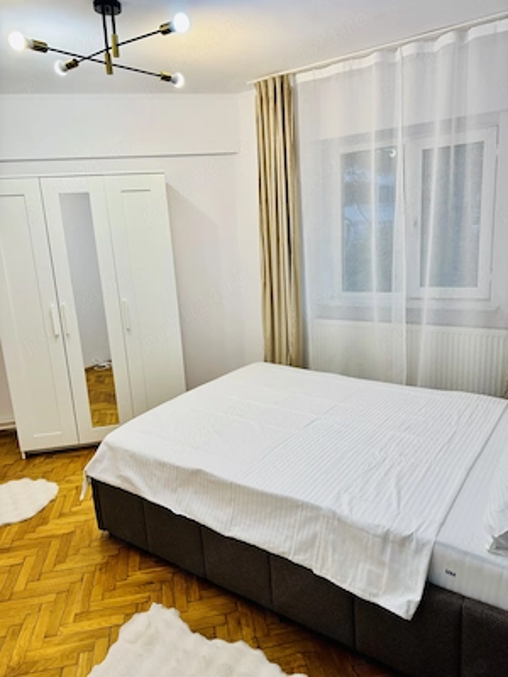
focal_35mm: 24
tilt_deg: -12.2
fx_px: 470
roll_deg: +2.8
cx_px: 254
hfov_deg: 56.8
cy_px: 338
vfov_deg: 71.6
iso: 64
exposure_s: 1/100
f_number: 1.78
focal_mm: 6.76
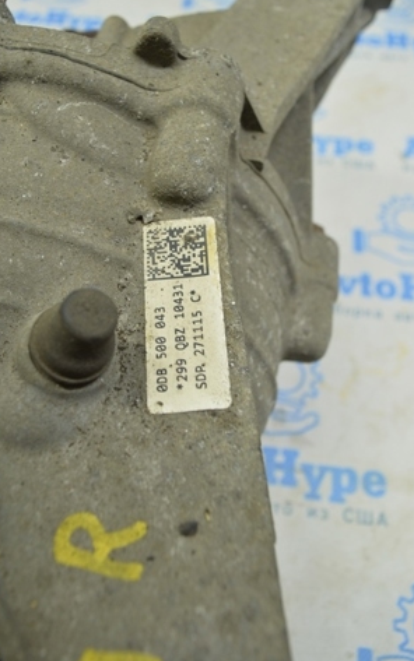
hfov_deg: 38.9
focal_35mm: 33
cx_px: 197
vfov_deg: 58.8
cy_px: 328
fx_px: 586
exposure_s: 1/20
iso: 400
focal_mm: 21
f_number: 5.6
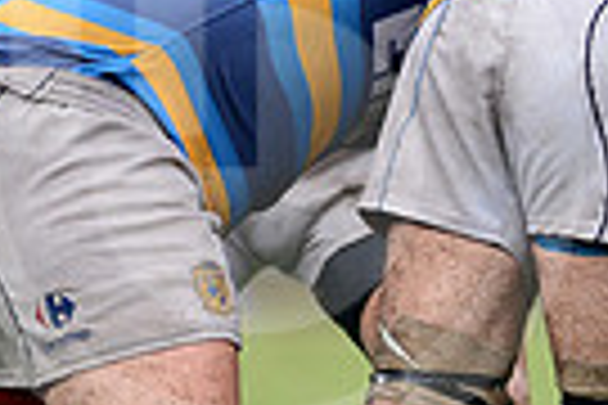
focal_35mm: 1291
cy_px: 160
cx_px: 1027
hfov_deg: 1.6
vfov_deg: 1.1
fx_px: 21802
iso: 560
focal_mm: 300
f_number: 2.8
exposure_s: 1/2000
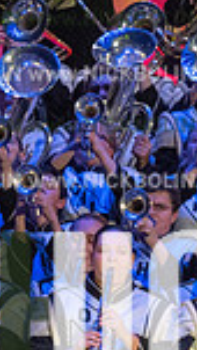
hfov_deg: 1.3
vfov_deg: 2.2
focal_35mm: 963
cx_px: 65
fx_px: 8938
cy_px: 341
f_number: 5.6
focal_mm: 240
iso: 8000
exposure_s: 1/400
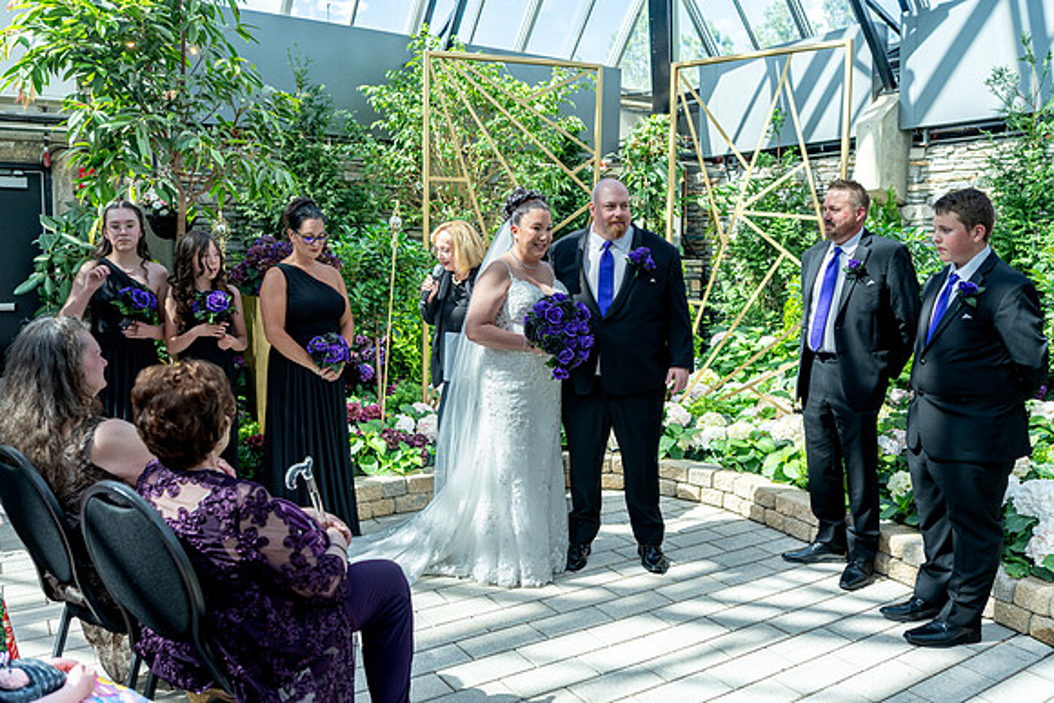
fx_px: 820
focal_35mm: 28
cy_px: 352
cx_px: 527
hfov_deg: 65.5
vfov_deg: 46.4
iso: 100
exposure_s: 1/500
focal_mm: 28
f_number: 2.8
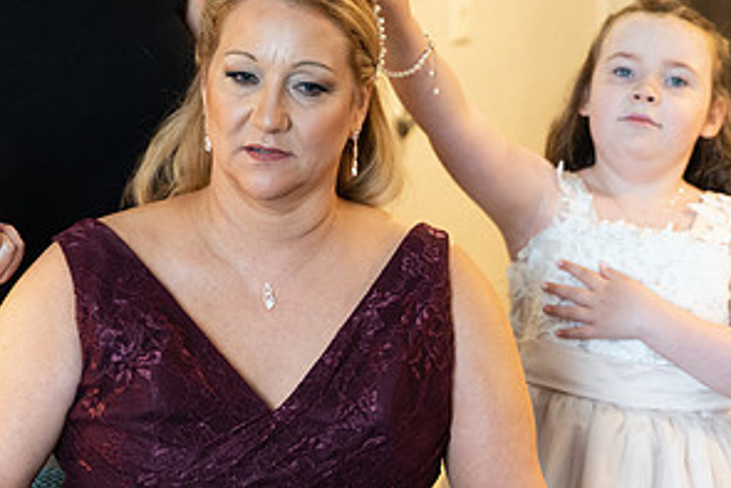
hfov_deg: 16.2
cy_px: 224
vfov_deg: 10.9
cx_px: 424
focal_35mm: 126
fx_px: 2560
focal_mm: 64
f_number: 2.8
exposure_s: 1/200
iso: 2000
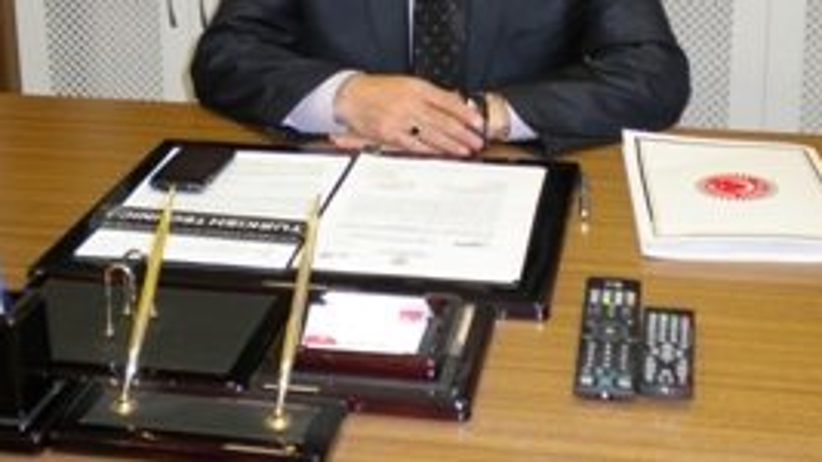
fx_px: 1395
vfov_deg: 18.4
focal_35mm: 64
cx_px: 434
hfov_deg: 32.8
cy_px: 25
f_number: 3.1
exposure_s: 1/30
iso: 100
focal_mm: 6.3
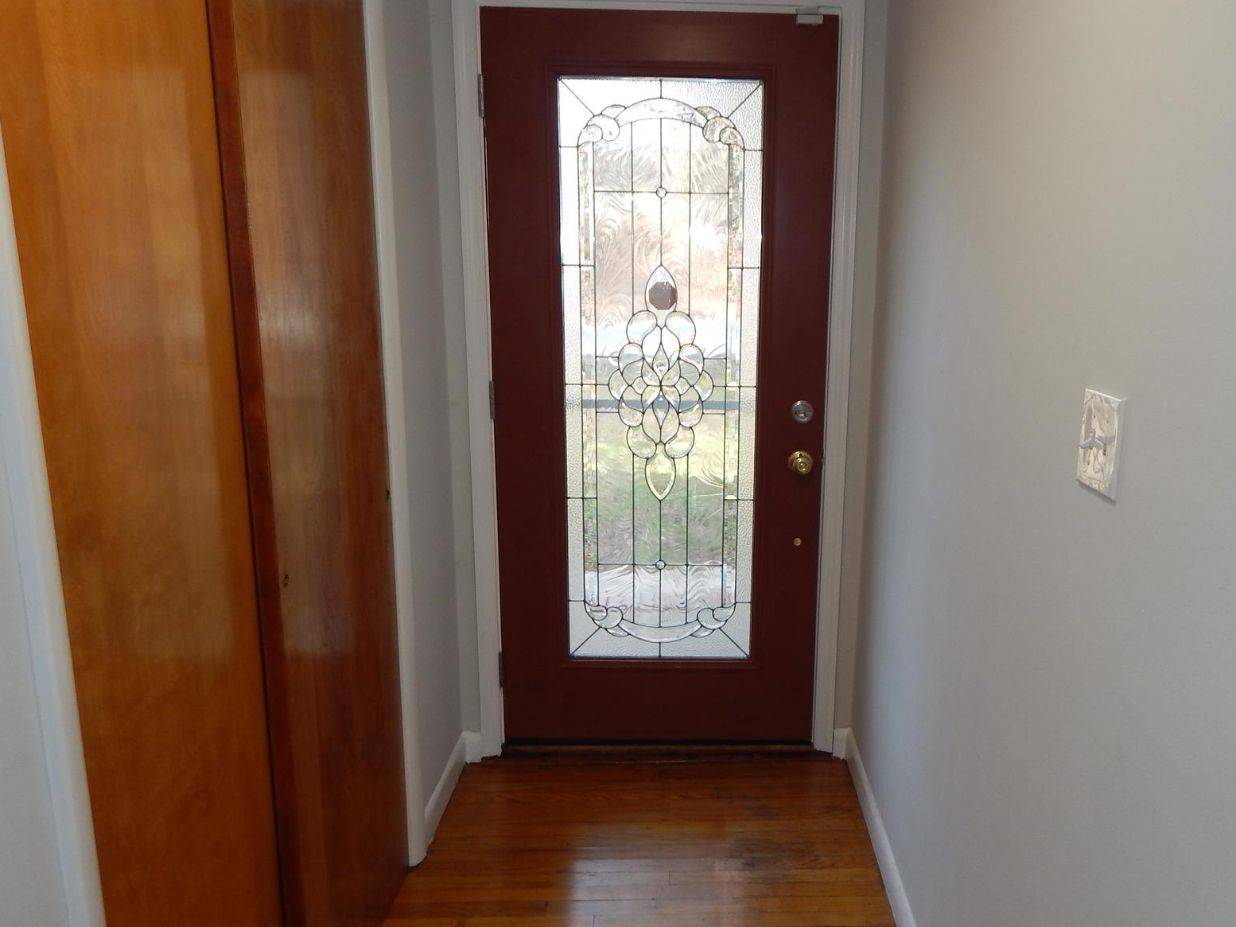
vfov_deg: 48.2
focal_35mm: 29
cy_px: 501
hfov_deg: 61.3
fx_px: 1035
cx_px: 728
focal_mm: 4
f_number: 3
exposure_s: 1/40
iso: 125
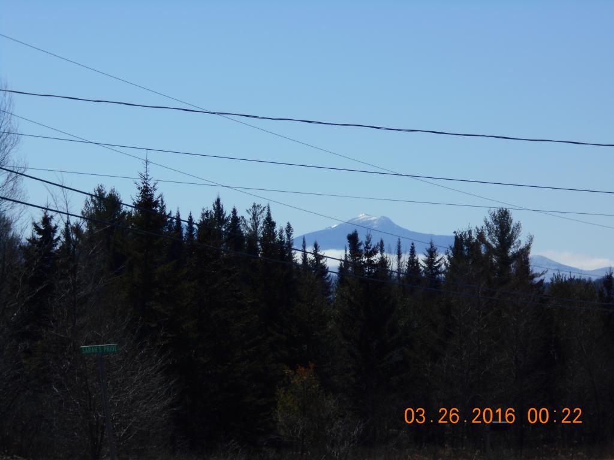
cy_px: 230
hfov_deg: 15.2
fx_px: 2306
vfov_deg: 11.4
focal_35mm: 130
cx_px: 307
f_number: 6.5
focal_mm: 23
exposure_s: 1/640
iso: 80
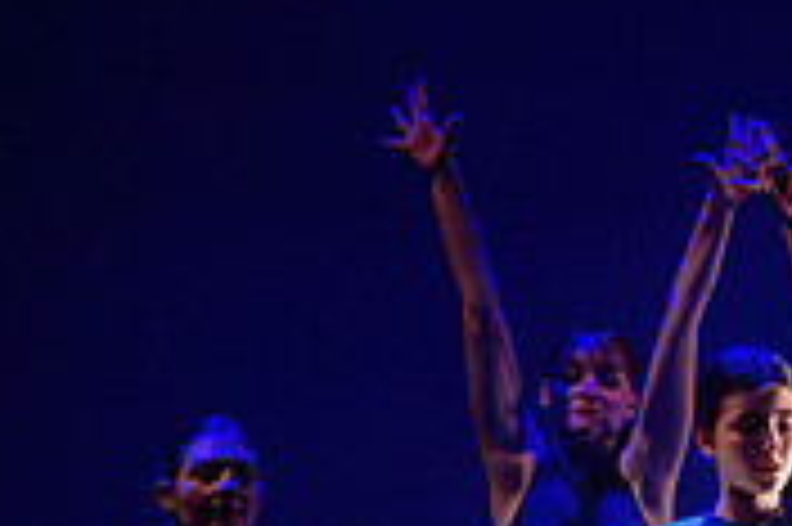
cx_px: 1066
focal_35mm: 425
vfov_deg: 3.2
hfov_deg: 4.8
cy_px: 741
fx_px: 9341
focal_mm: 122
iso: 1600
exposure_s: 1/200
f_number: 2.8
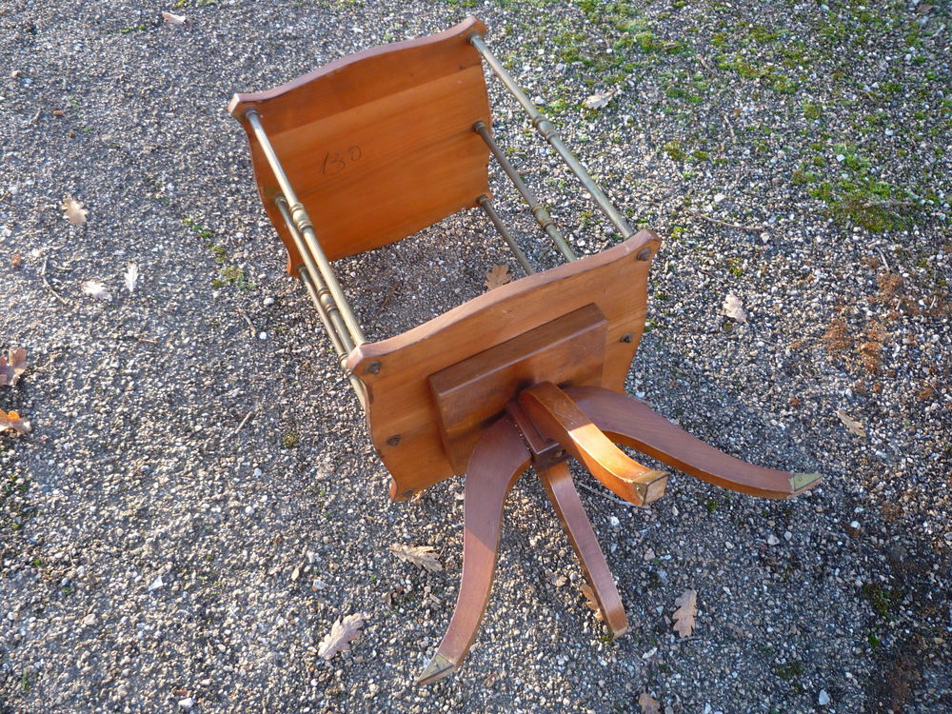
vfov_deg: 46.8
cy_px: 357
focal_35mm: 30
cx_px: 476
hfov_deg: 60.0
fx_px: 825
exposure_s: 1/40
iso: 100
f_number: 3.3
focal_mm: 5.2
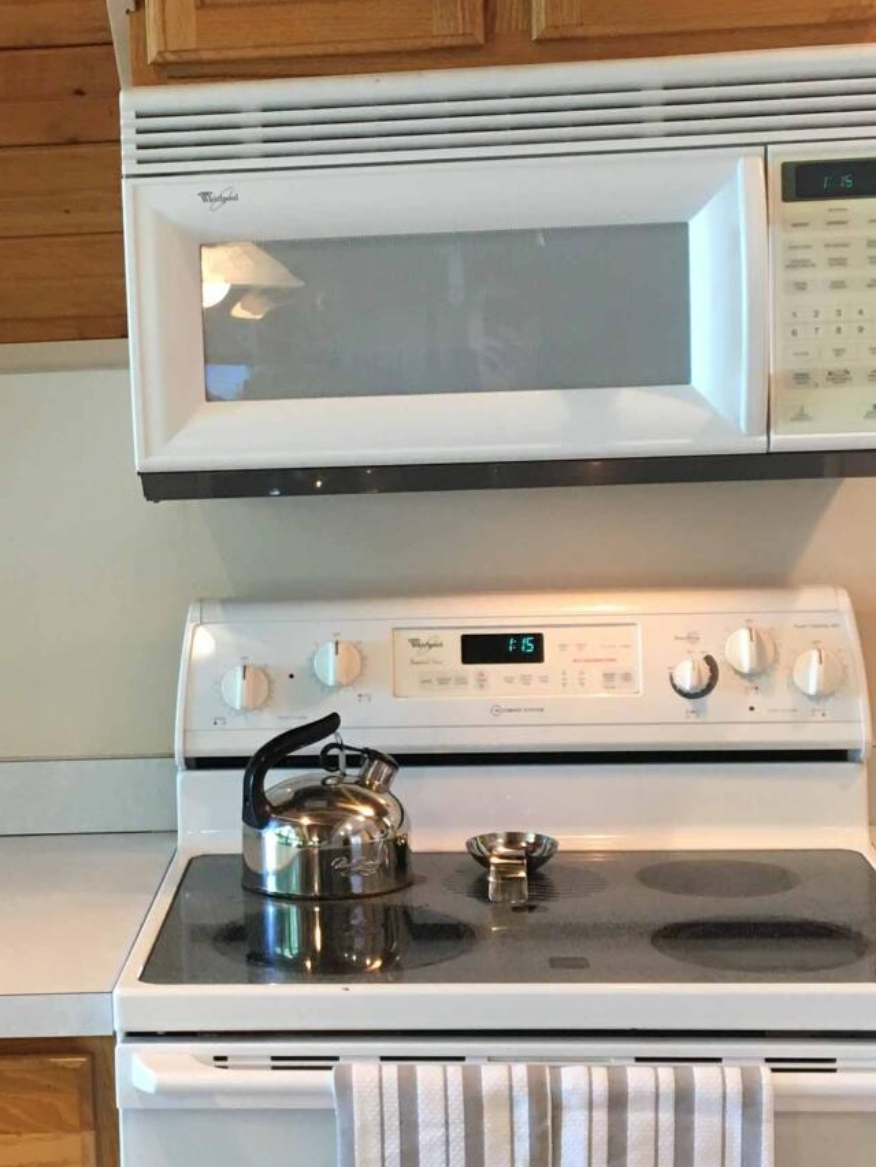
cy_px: 542
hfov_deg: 21.5
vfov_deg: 28.5
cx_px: 230
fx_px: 2294
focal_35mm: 68
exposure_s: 1/30
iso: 100
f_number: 2.2
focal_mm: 4.15
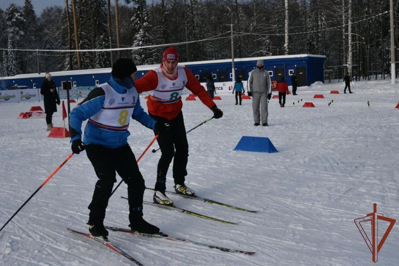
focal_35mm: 46
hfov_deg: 42.7
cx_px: 200
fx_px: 510
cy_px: 133
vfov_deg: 29.2
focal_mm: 46
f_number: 22
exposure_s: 1/4000
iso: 12800
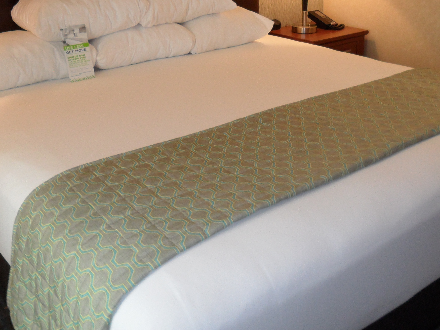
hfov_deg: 42.7
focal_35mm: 44
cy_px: 78
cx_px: 263
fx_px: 559
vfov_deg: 32.2
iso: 200
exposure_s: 1/45
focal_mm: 4.9
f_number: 3.5
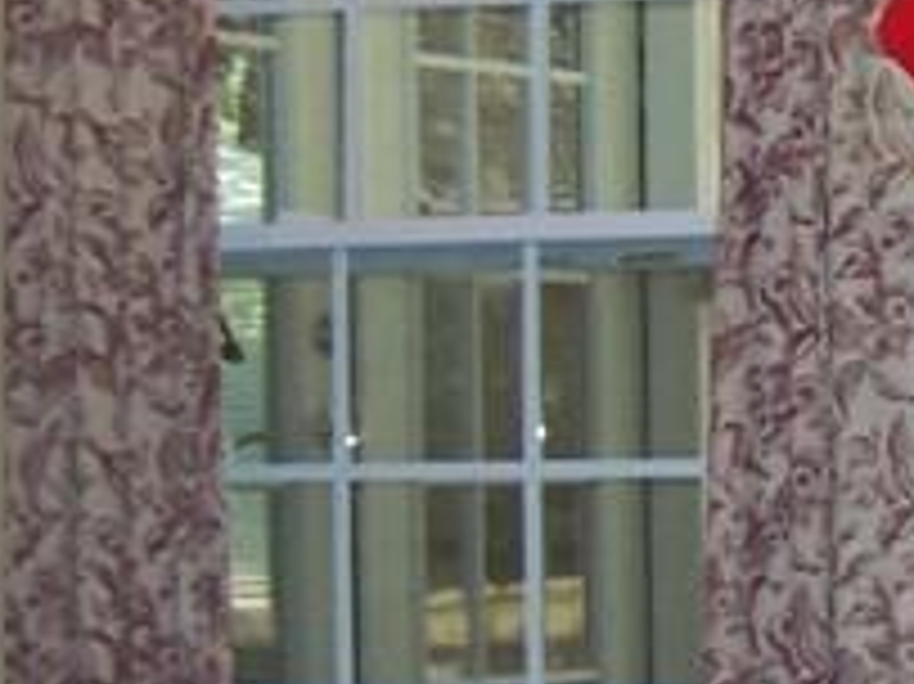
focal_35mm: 192
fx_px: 5067
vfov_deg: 7.7
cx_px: 1697
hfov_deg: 9.7
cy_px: 360
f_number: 2.8
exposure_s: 1/60
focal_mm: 6.3
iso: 140
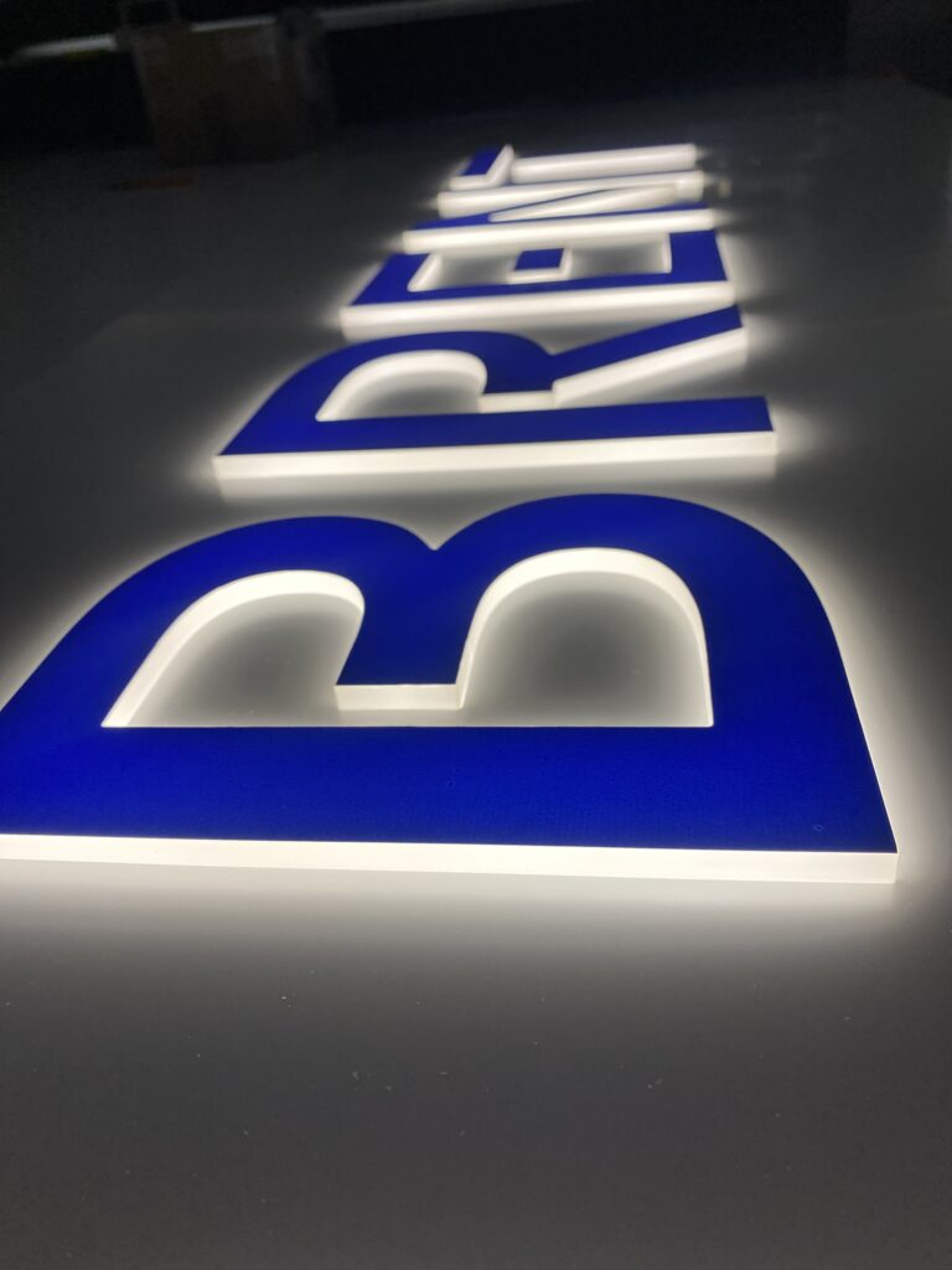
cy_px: 635
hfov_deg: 53.1
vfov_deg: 67.3
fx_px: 953
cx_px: 476
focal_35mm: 26
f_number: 1.8
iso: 80
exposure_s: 1/122
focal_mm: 4.25
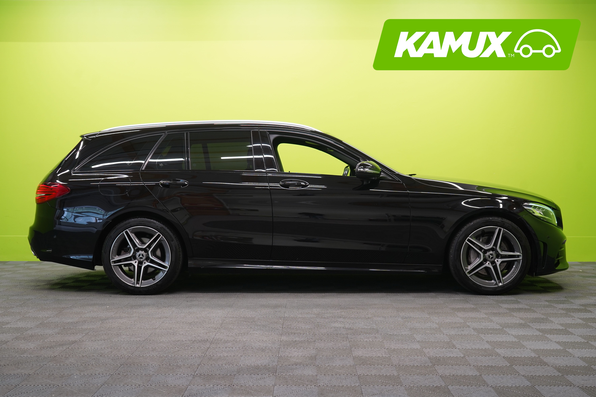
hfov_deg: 42.7
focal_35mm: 46
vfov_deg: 29.2
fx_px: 761
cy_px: 198
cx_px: 298
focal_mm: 46
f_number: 5
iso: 500
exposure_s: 1/30
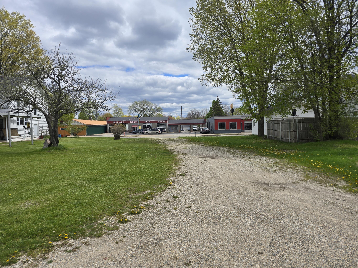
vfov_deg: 58.9
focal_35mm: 23
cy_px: 134
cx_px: 179
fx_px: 238
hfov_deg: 73.9
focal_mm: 6.3
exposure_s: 1/1093
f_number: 1.7
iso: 12
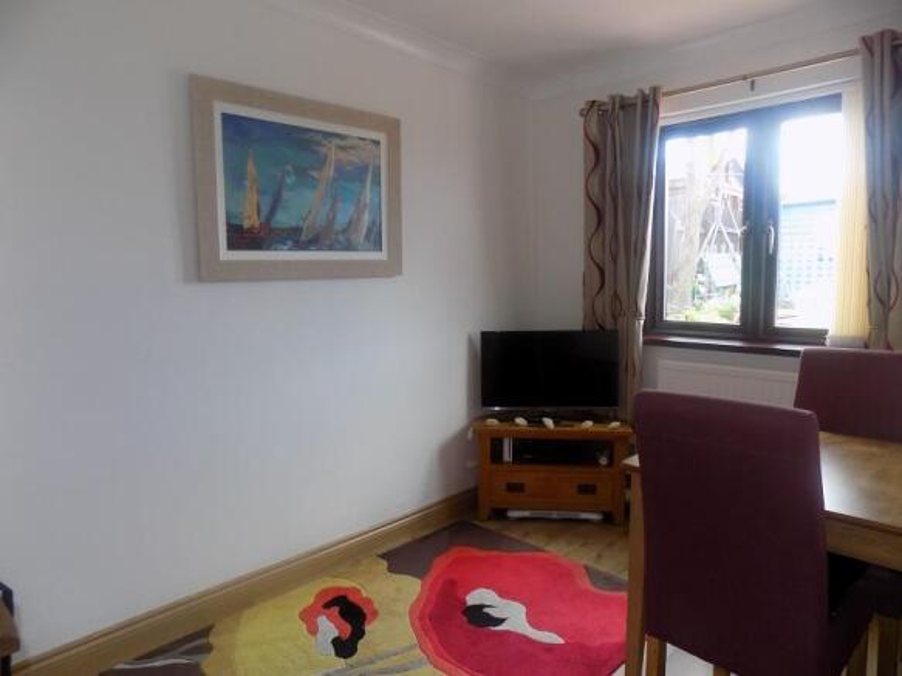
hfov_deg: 73.9
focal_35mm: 23
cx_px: 451
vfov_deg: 58.9
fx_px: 599
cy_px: 338
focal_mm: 4
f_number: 3.1
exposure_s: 1/30
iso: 125
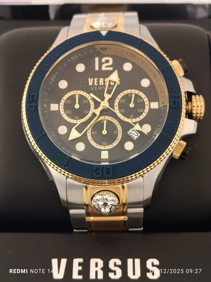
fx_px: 585
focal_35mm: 72
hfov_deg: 20.4
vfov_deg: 27.0
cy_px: 141
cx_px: 106
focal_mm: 5.24
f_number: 1.7
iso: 1010
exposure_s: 1/50
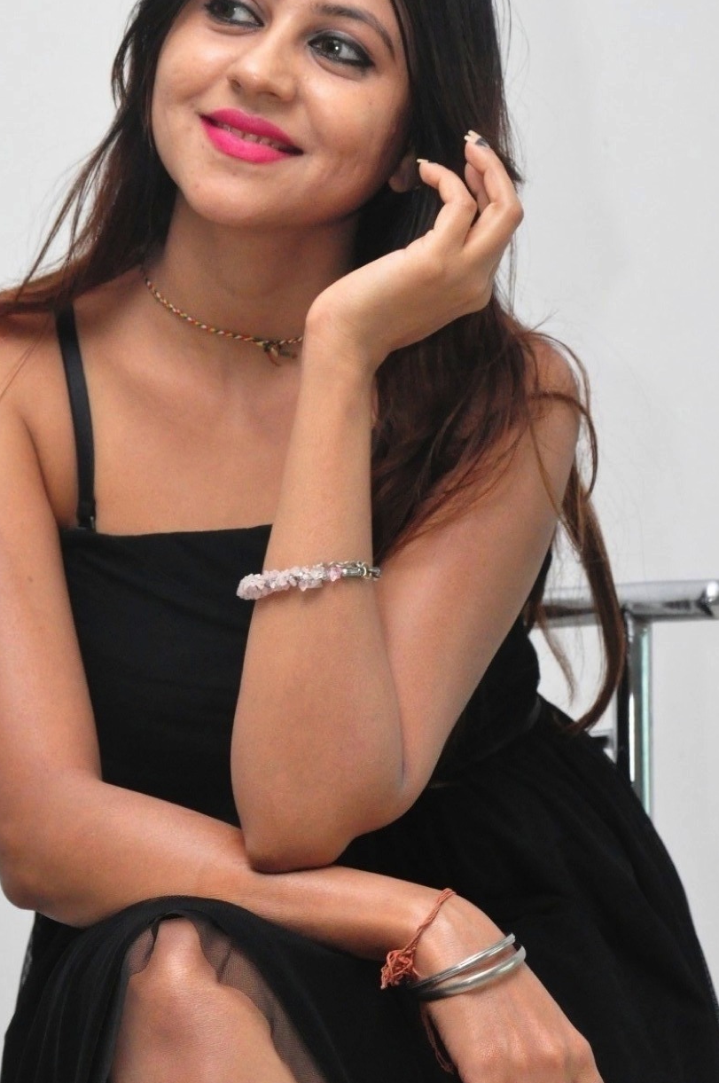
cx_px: 267
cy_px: 525
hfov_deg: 11.6
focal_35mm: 118
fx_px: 3544
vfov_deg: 17.4
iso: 3200
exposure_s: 1/125
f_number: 6.3
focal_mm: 58
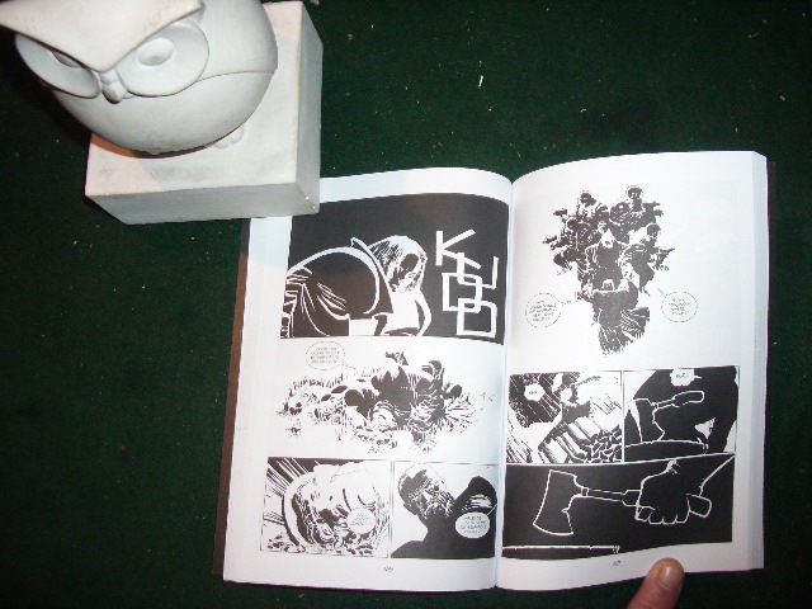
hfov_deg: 52.6
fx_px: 821
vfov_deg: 40.7
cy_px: 304
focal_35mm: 35
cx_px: 406
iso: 200
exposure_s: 1/60
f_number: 2.6
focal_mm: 5.8
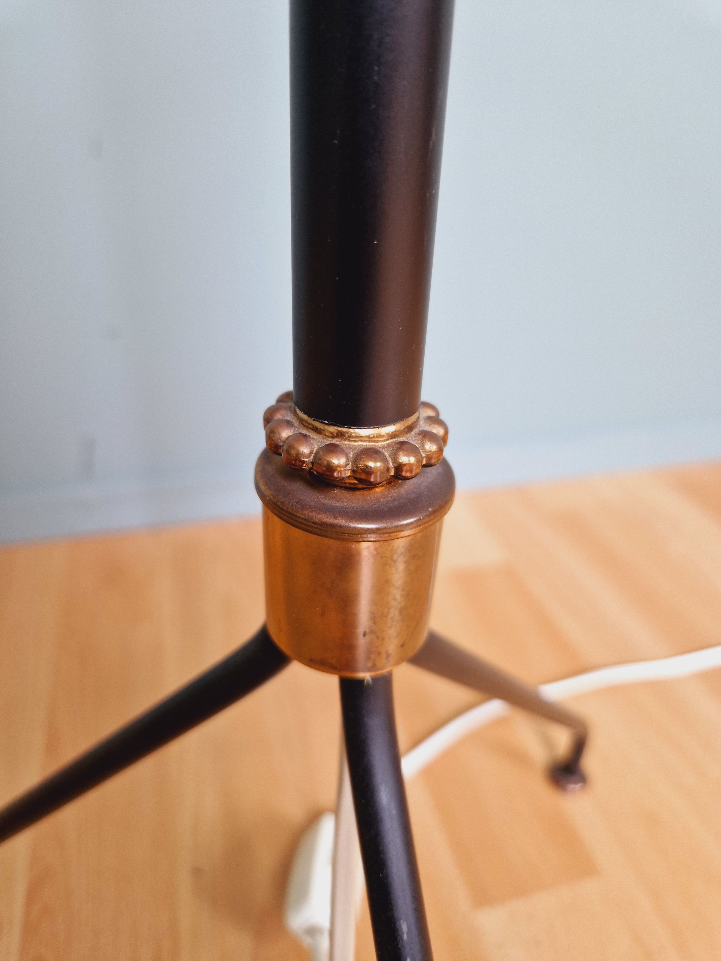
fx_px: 639
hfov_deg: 58.9
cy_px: 480
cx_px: 360
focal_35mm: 23
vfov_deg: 73.9
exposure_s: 1/100
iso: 160
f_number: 1.8
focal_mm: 5.4
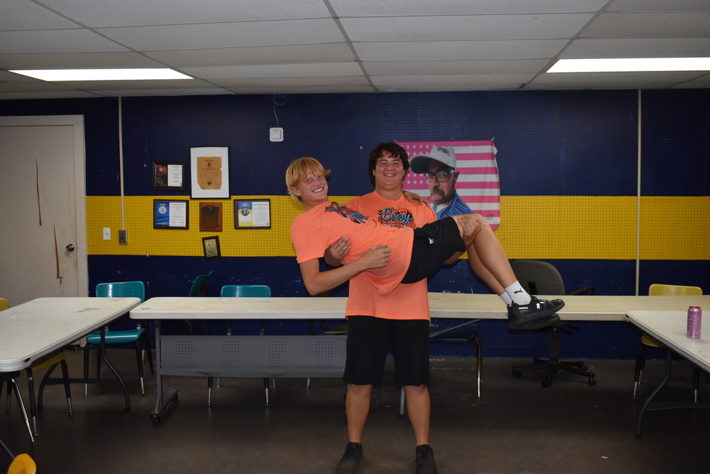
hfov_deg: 53.1
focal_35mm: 36
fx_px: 710
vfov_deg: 36.9
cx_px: 355
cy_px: 237
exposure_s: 1/160
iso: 800
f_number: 4
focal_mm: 24
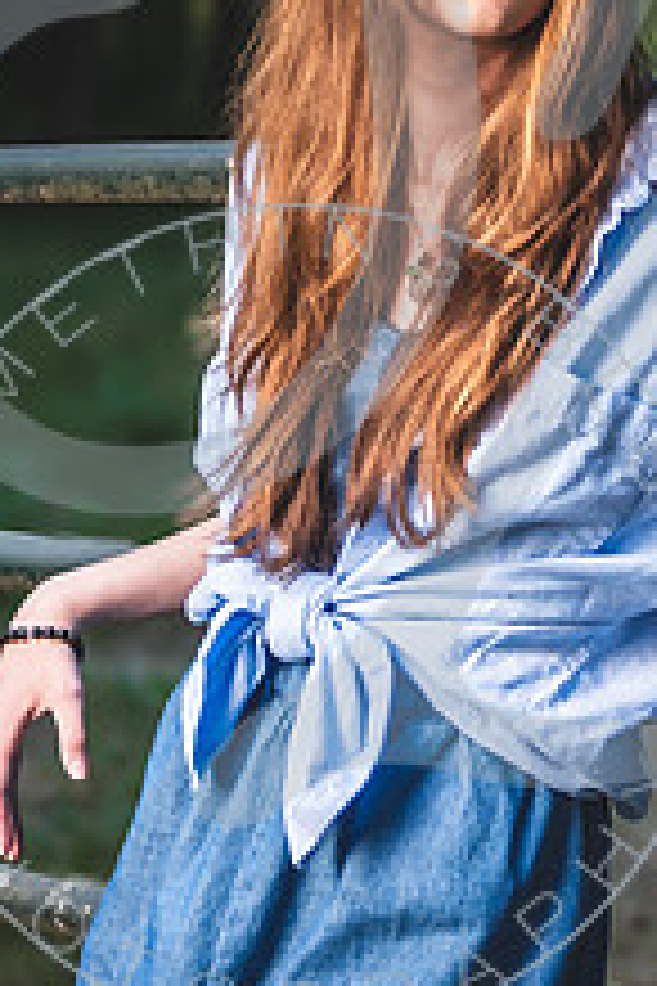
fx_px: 2929
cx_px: 504
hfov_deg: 12.8
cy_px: 279
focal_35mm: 107
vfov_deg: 19.0
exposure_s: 1/320
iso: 100
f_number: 2.8
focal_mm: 52
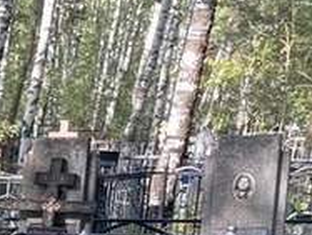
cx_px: -354
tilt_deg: -15.3
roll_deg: -3.9
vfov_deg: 9.2
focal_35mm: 142
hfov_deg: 12.0
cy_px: 593
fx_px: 1282
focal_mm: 4.2
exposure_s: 1/121
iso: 40
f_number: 1.6
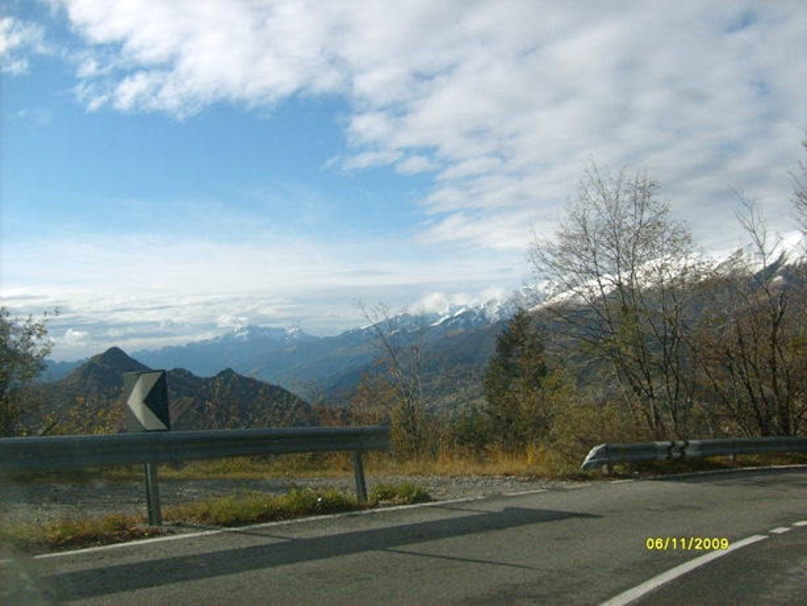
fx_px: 816
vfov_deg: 40.7
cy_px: 303
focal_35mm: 35
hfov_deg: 52.6
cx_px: 404
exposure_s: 1/350
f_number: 7.1
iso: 80
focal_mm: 5.8
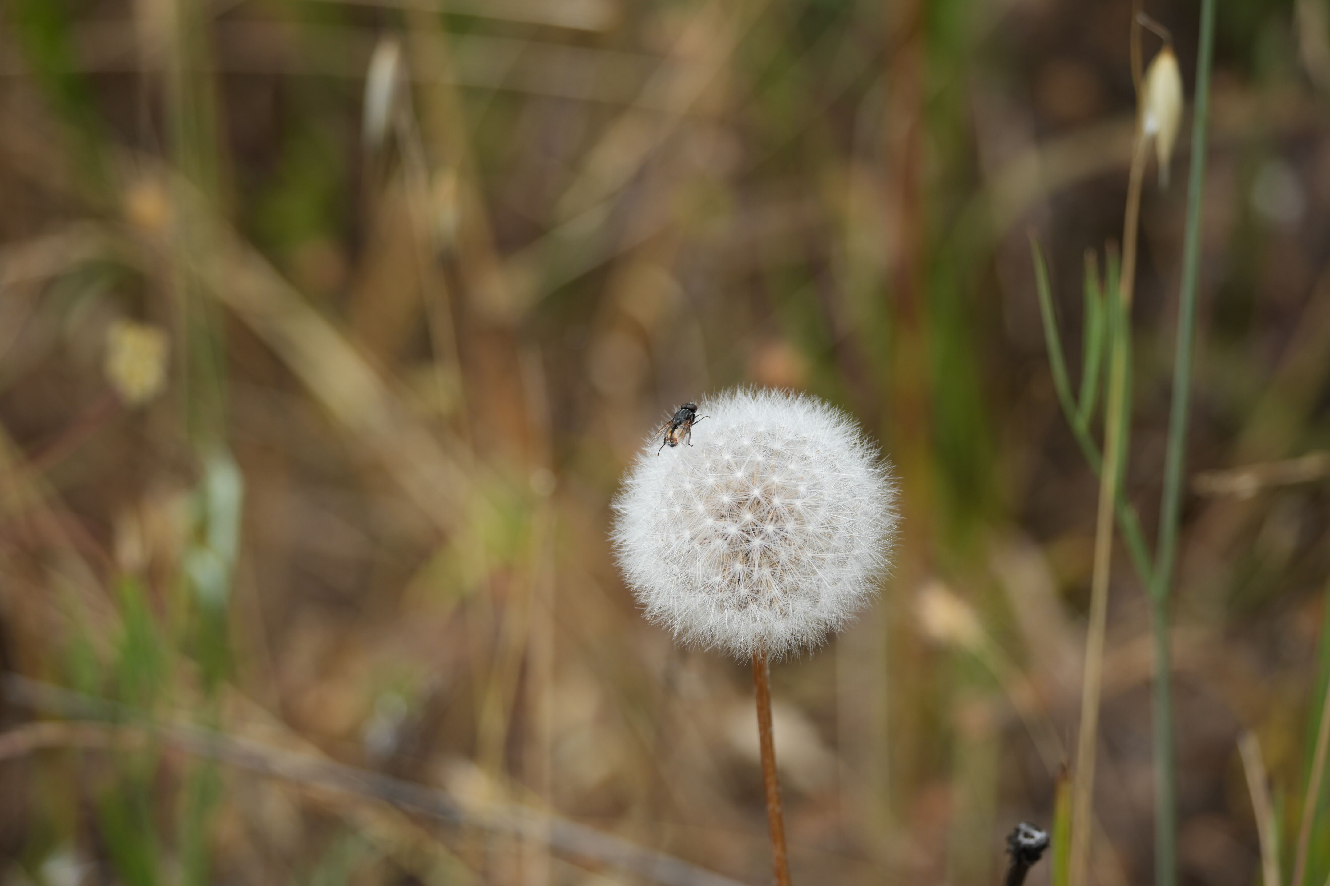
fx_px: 7721
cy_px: 443
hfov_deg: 9.8
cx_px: 665
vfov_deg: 6.6
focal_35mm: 209
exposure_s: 1/1250
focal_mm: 209
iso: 400
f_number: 6.3
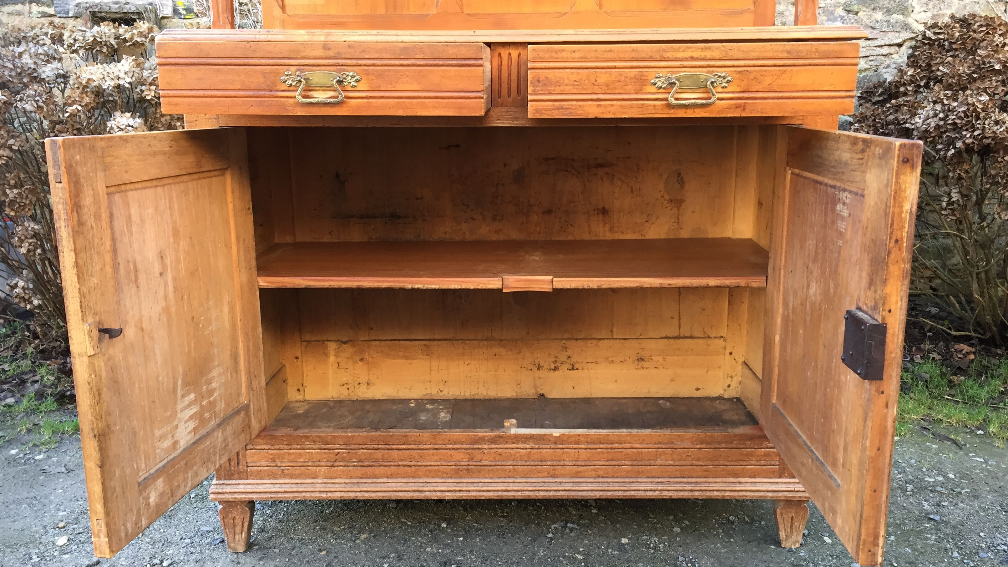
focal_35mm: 32
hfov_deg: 61.0
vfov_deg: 36.7
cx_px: 506
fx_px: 855
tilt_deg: -13.0
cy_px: 299
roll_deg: -1.9
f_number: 2.2
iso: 32
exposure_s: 1/33
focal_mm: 4.15
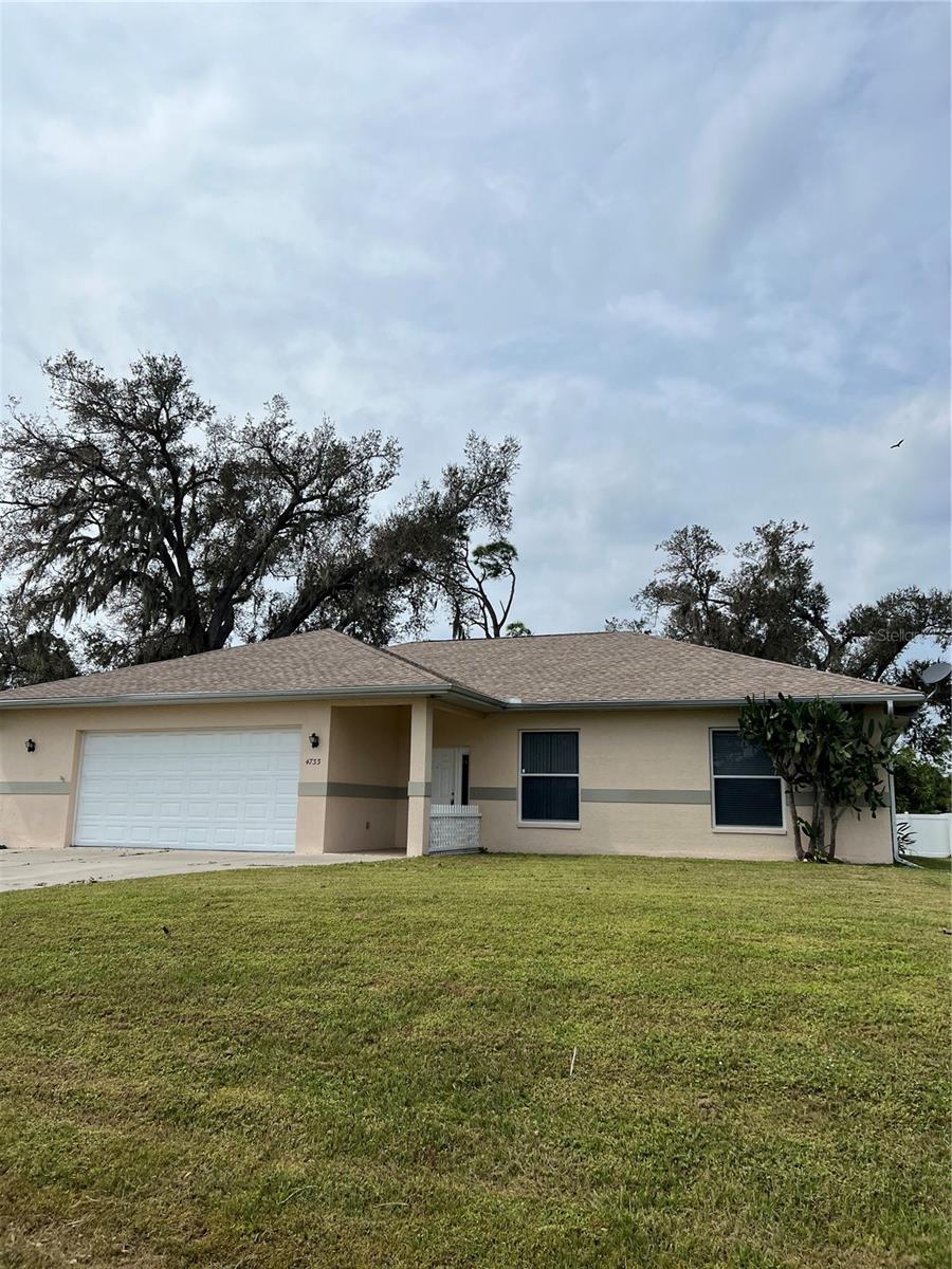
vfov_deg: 67.3
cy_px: 634
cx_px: 476
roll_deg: -1.0
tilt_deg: +12.2
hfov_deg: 53.1
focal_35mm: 26
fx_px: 953
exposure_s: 1/8000
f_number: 1.5
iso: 50
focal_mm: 5.7
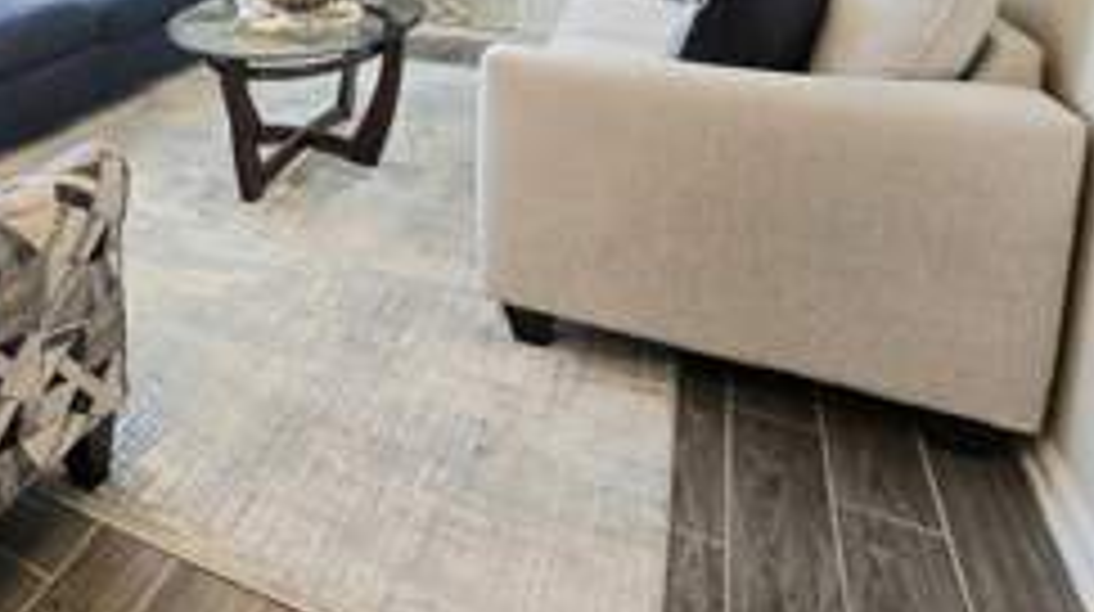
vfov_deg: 35.0
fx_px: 811
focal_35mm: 28
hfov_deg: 60.3
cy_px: -74
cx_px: 162
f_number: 2.2
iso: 400
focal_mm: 2.2
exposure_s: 1/60.2
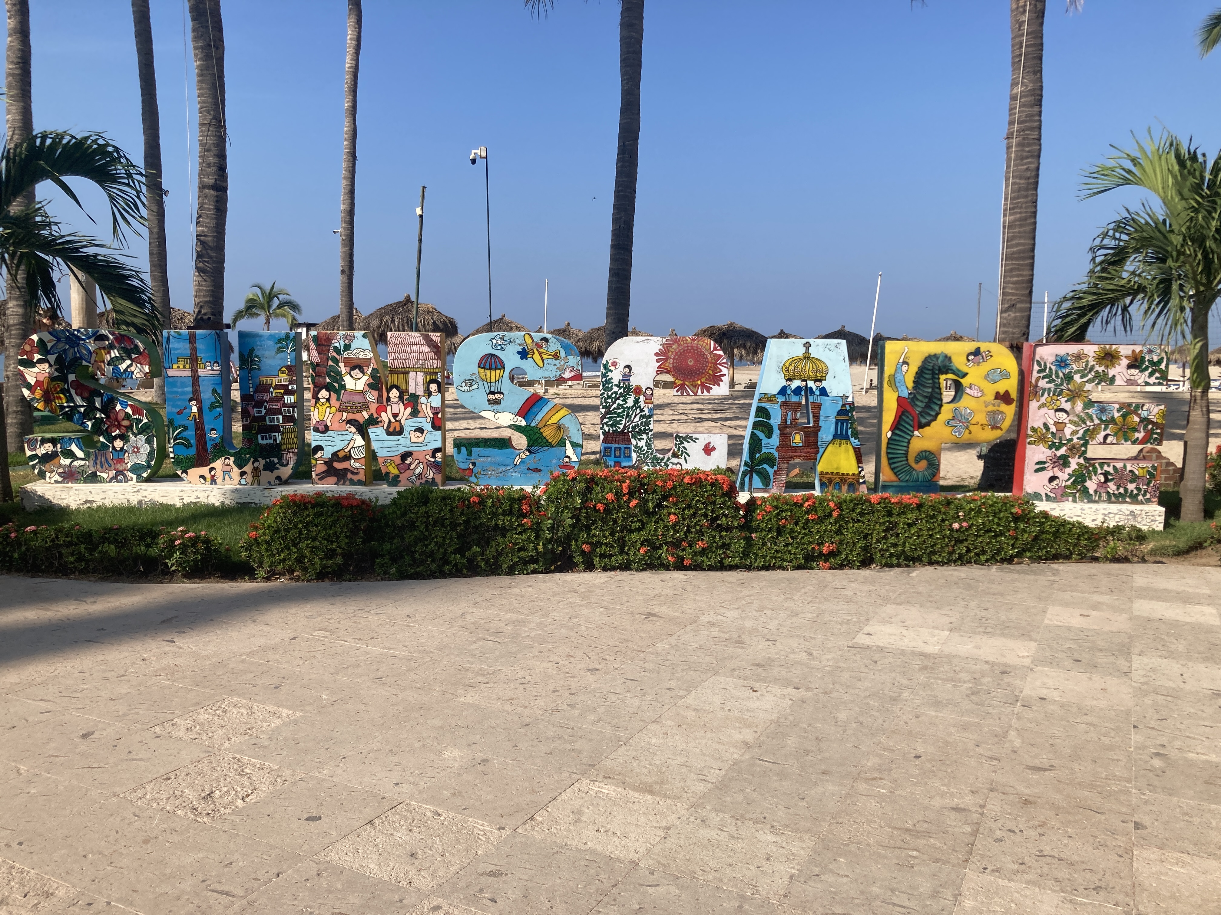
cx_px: 610
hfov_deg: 63.4
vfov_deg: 49.7
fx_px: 988
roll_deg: -1.5
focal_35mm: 28
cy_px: 458
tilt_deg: -5.0
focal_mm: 3.99
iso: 20
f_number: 1.8
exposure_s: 1/2667
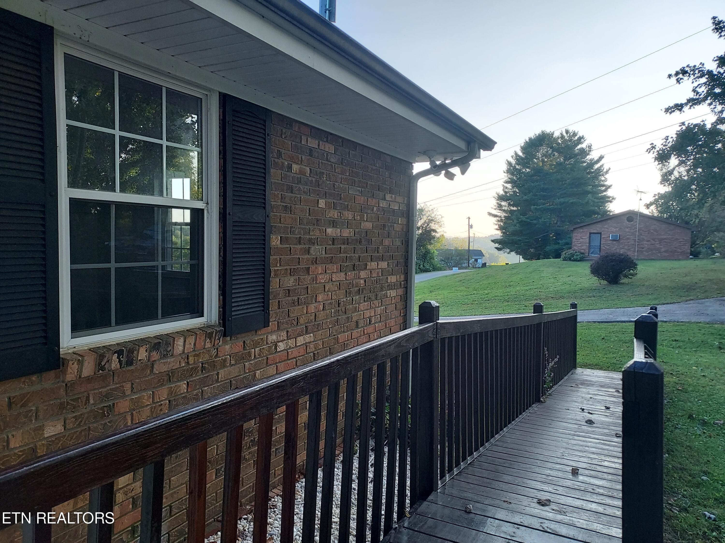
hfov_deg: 71.6
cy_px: 272
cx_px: 362
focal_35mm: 24
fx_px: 503
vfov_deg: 56.8
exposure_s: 1/143
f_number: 1.8
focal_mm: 4.6
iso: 40
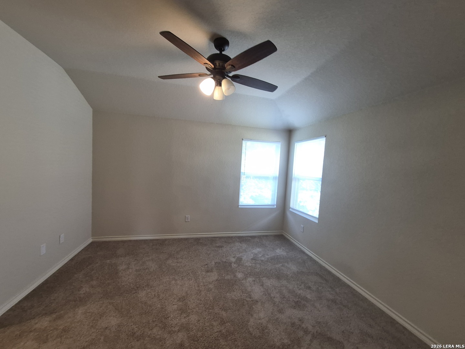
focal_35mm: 13
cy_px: 174
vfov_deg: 89.9
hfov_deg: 106.2
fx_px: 175
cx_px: 232
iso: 160
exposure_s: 1/60
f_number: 2.2
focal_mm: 1.74
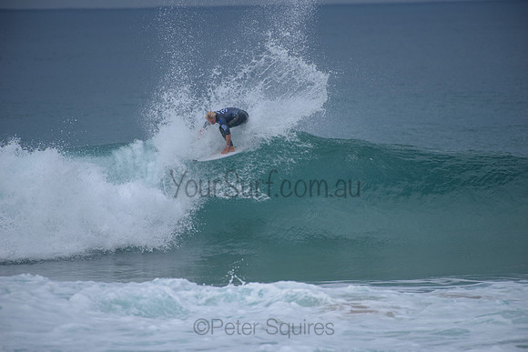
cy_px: 176
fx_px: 7335
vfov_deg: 2.8
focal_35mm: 500
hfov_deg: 4.1
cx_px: 264
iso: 180
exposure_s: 1/2000
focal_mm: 500
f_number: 5.6
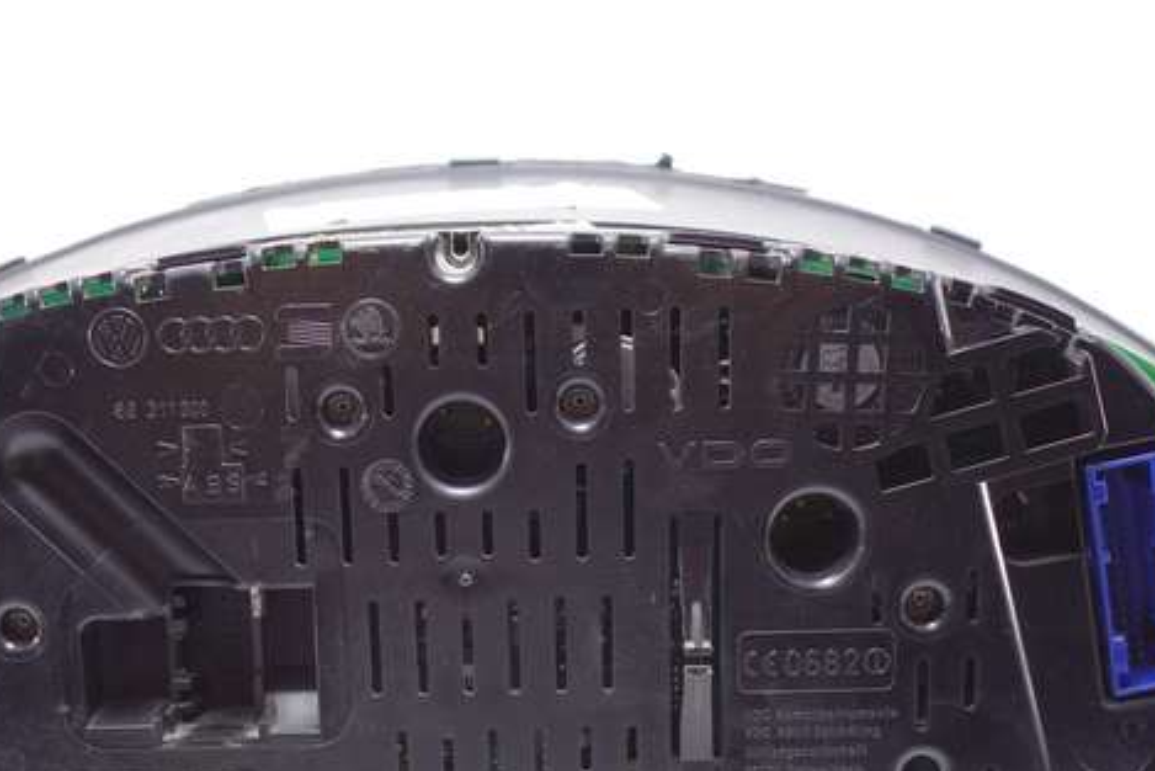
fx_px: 1733
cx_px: 478
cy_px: 626
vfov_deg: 24.6
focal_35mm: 54
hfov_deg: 36.8
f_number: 2.5
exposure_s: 1/40
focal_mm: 12.18
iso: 250
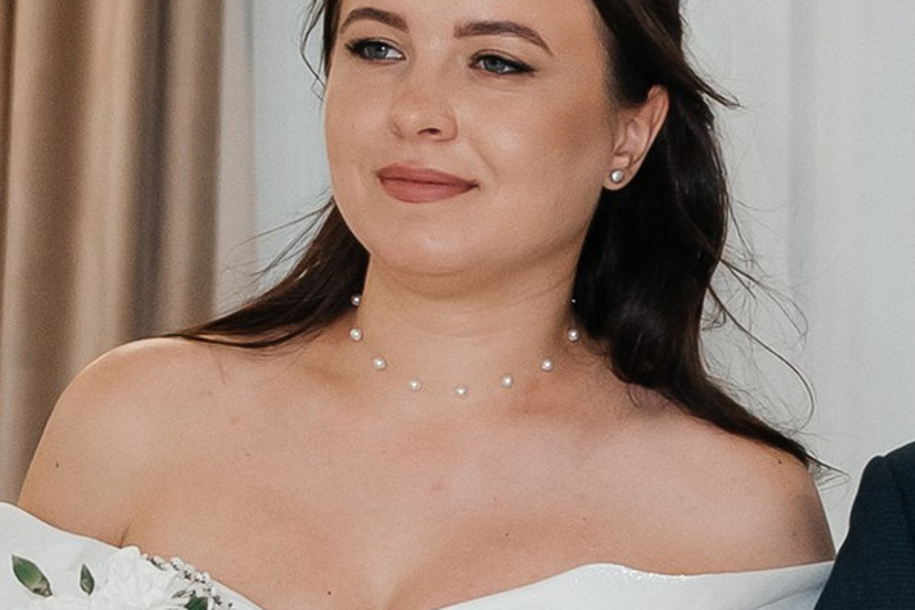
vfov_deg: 2.9
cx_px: 494
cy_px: 852
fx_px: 12228
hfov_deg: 4.3
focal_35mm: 481
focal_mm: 75
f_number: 5.6
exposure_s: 1/200
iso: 800
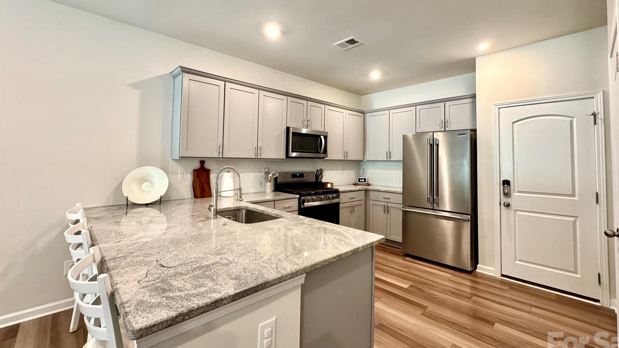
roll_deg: -0.9
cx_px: 324
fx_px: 263
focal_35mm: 16
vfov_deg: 66.8
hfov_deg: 99.3
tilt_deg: +2.6
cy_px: 151
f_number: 2.2
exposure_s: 1/60
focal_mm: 2.22
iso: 320
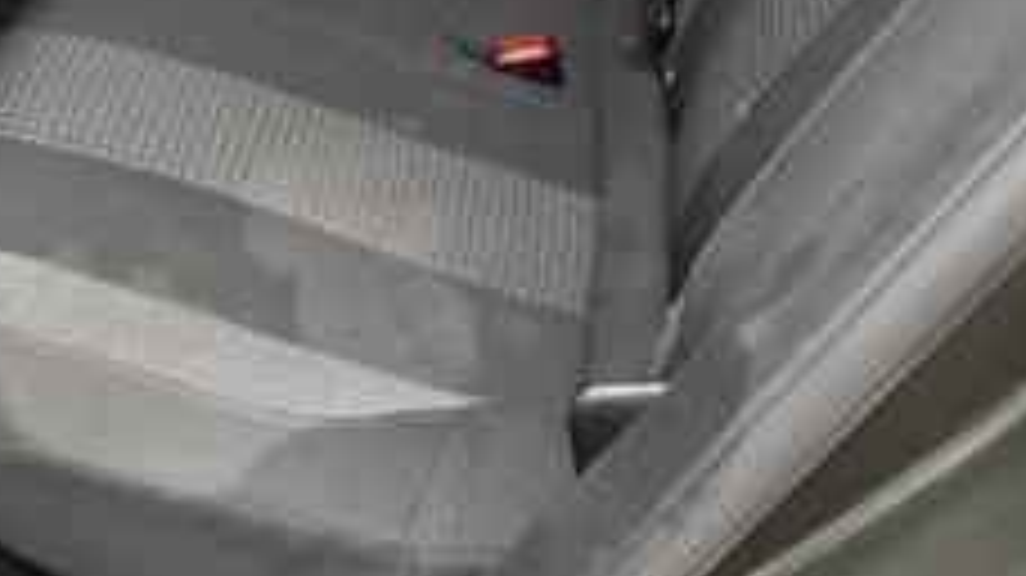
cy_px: -108
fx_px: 1686
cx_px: 450
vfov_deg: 18.4
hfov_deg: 33.8
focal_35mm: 62
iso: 64
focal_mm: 3.6
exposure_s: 1/60
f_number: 1.9
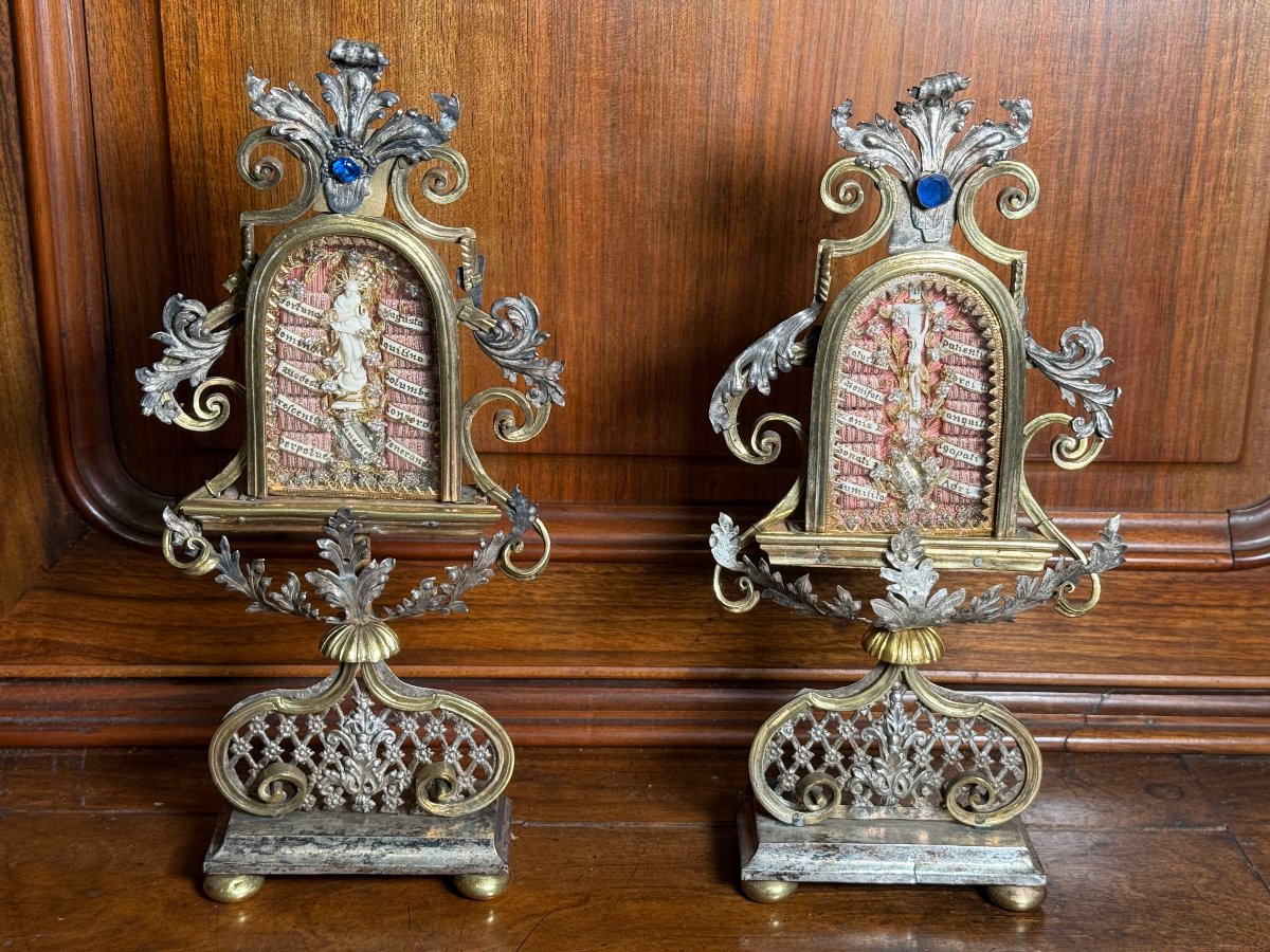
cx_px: 635
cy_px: 476
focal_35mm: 48
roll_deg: -0.6
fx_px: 1761
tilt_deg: -16.9
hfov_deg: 39.7
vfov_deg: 30.3
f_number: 1.78
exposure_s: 1/60
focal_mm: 6.76
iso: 100
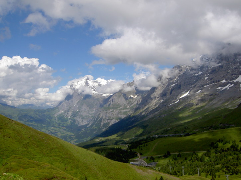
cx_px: 120
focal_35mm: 34
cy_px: 90
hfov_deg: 54.0
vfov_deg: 41.8
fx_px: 237
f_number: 4.7
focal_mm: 5.6
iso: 50
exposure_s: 1/640
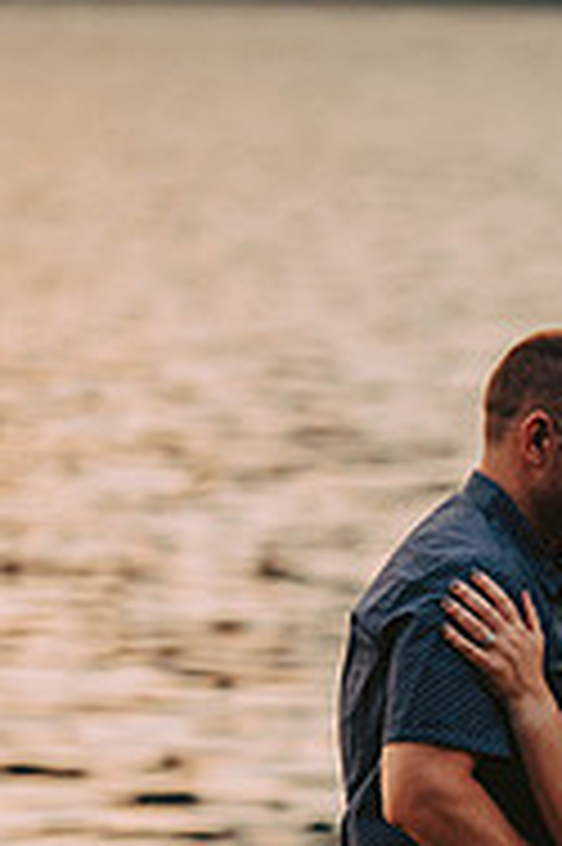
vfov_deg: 5.6
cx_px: 522
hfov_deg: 3.7
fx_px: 8703
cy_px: 788
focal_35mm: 371
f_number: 2.8
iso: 250
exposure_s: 1/160
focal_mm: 155
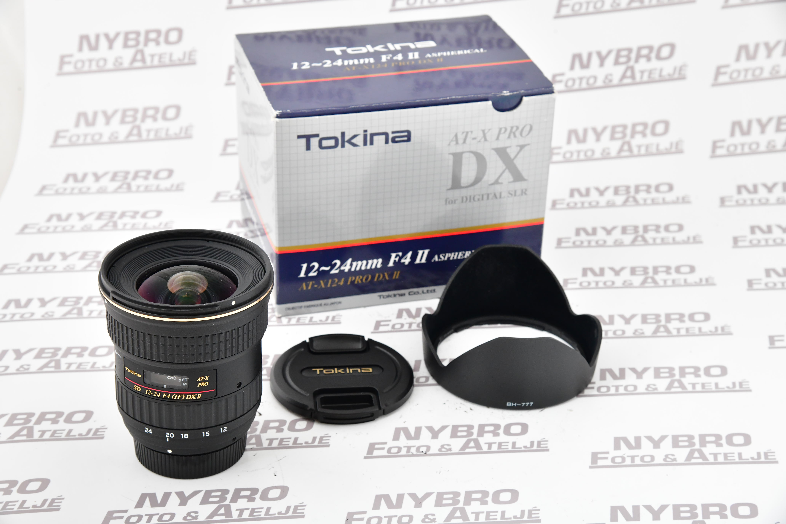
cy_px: 262
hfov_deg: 27.0
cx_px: 393
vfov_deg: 18.2
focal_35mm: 75
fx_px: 1637
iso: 2500
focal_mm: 75
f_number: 11
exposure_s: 1/200
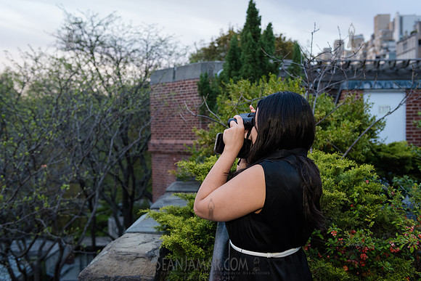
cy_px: 140
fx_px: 454
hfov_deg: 49.7
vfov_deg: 34.4
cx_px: 210
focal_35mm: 39
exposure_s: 1/100
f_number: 3.5
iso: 1000
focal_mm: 38
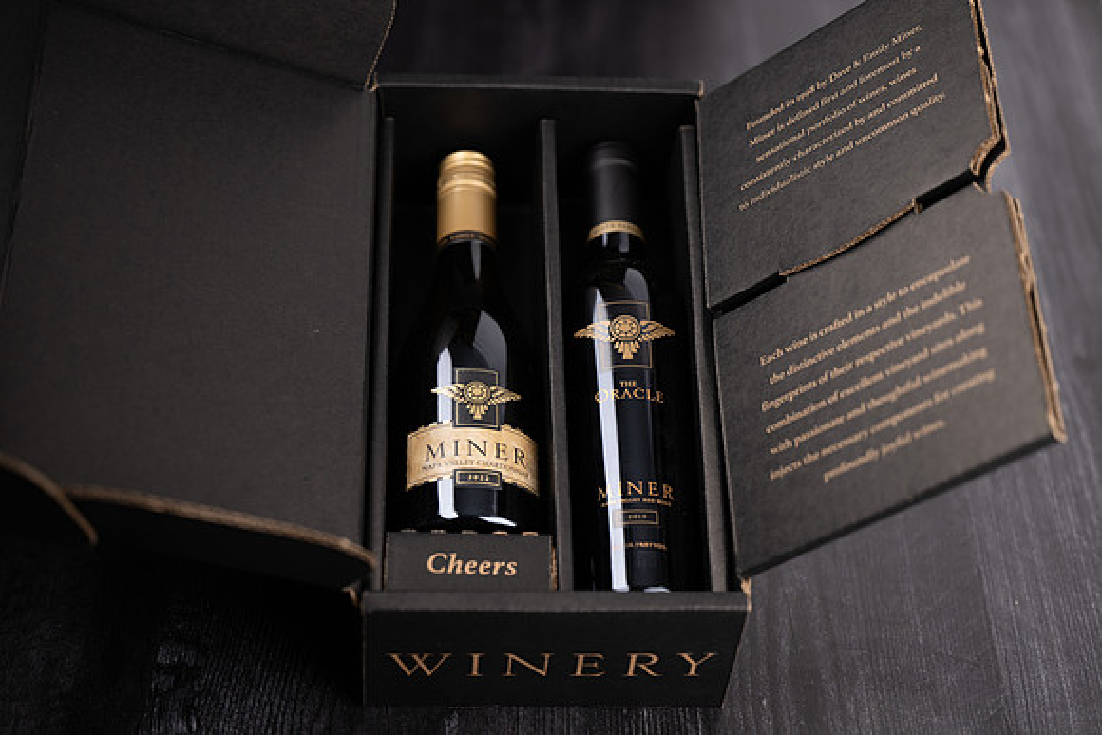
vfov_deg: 19.5
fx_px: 2143
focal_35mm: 70
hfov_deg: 28.8
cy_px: 368
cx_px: 551
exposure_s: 1/200
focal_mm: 70
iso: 64
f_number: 2.8
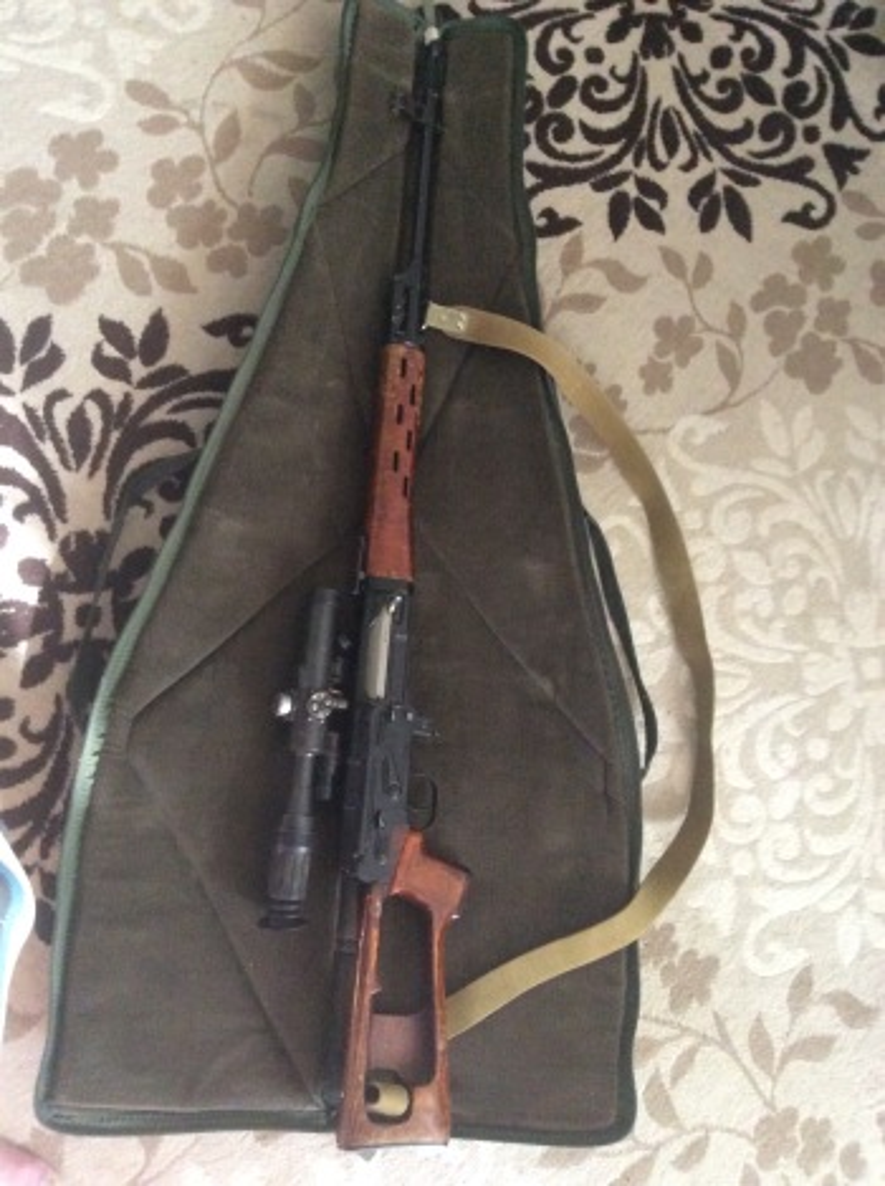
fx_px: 1094
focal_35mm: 32
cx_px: 442
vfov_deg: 56.9
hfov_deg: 44.0
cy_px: 593
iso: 400
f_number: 2.4
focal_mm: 3.3
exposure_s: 1/17
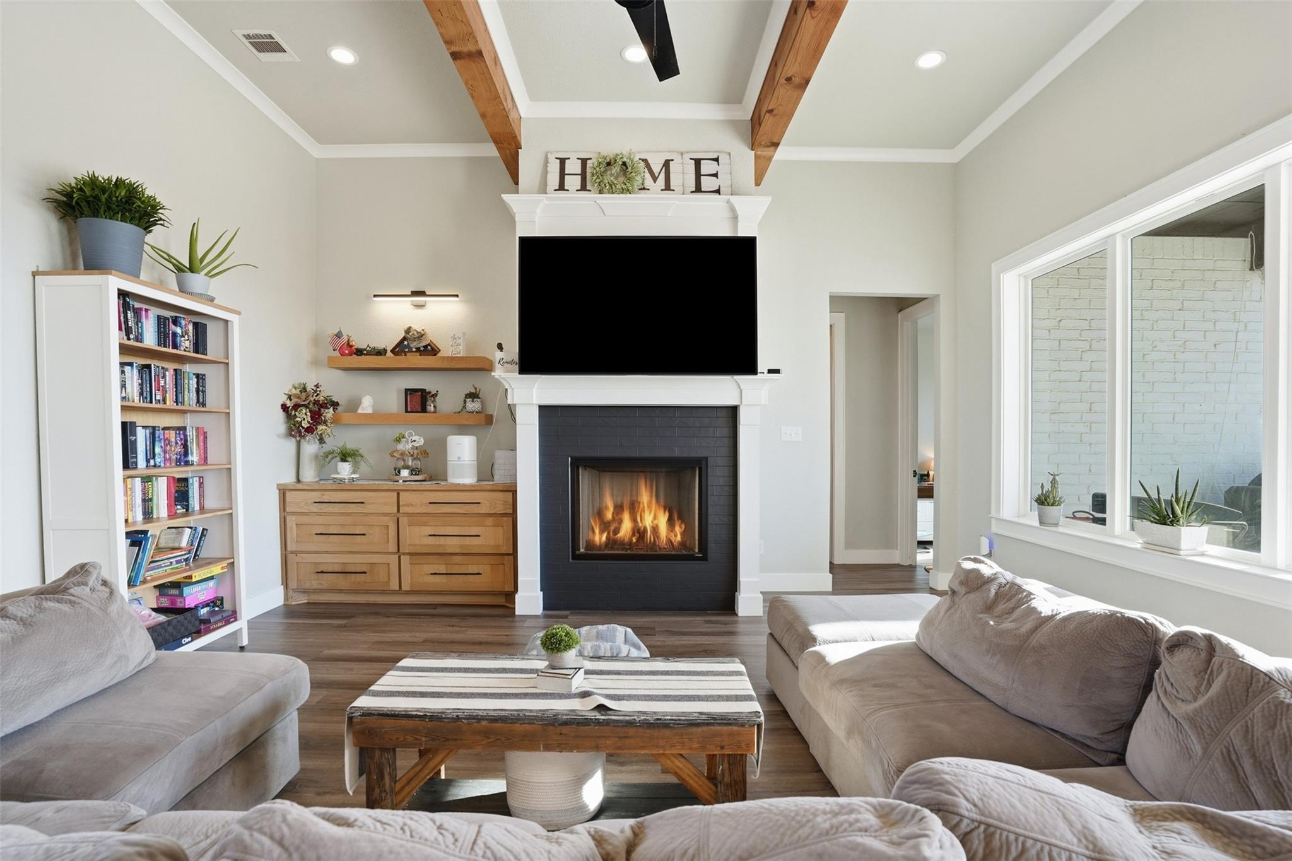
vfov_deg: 73.7
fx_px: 574
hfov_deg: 96.7
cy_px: 430
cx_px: 646
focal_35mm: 16
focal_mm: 16
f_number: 9
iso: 160
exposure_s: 1/100
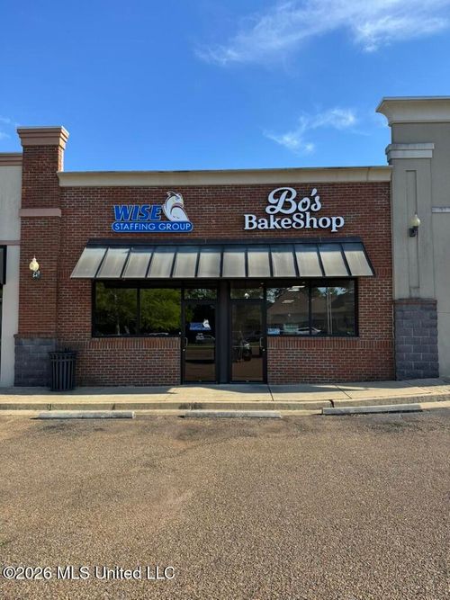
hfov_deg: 56.8
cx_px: 225
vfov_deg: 71.6
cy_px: 300
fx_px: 416
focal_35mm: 24
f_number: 1.78
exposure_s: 1/1818
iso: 80
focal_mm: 6.76
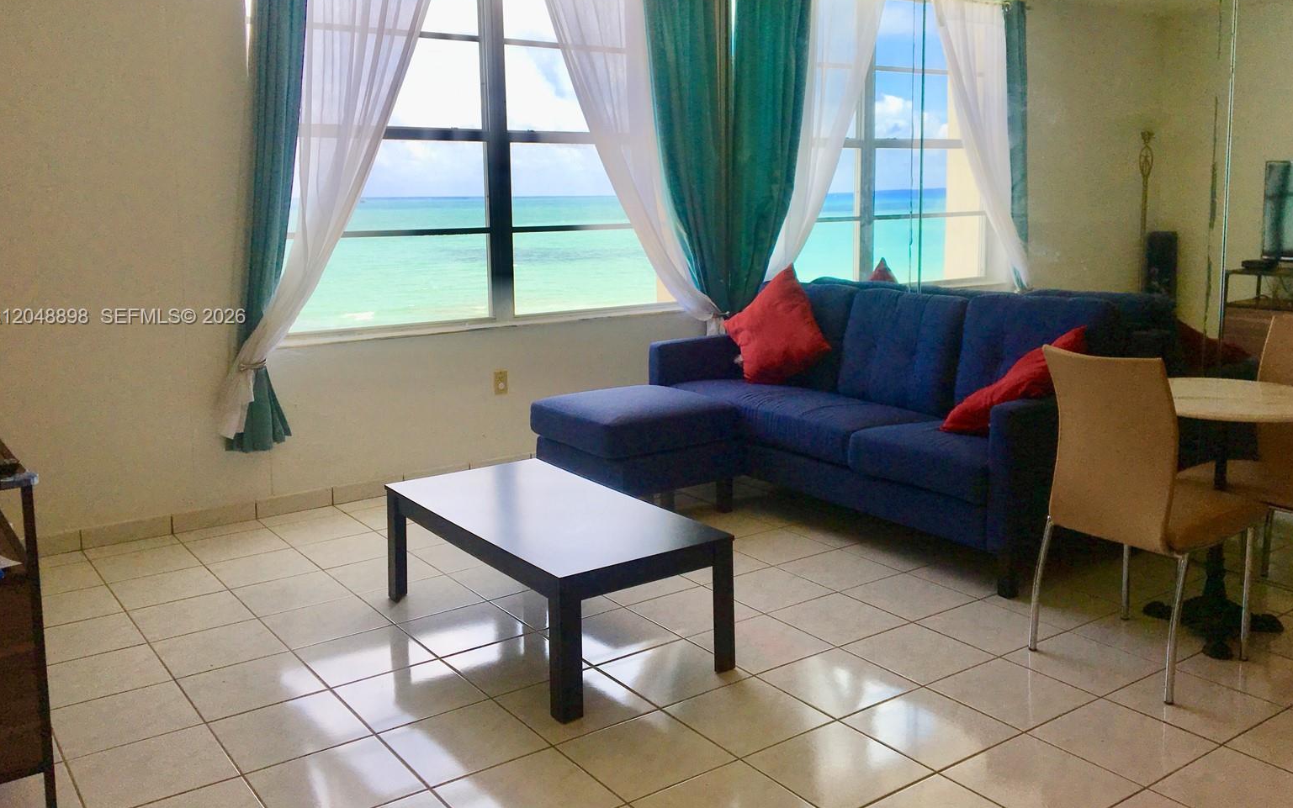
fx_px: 1128
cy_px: 318
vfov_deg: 39.3
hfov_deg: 59.6
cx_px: 657
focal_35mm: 32
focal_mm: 4.15
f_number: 2.2
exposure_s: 1/407
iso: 25
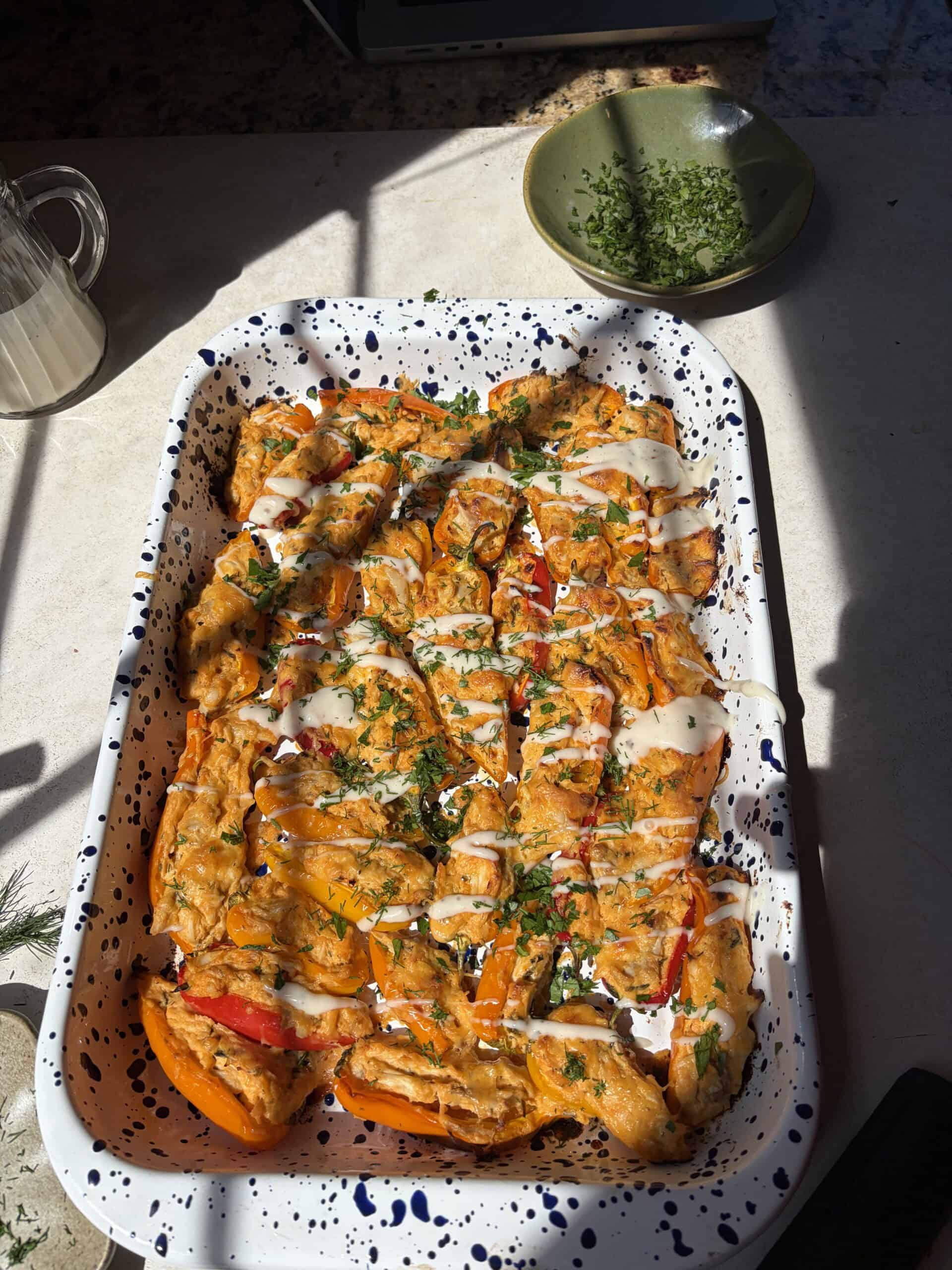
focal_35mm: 26
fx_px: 953
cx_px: 476
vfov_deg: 67.3
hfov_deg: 53.1
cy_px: 635
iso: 50
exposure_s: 1/2639
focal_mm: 6
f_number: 1.6
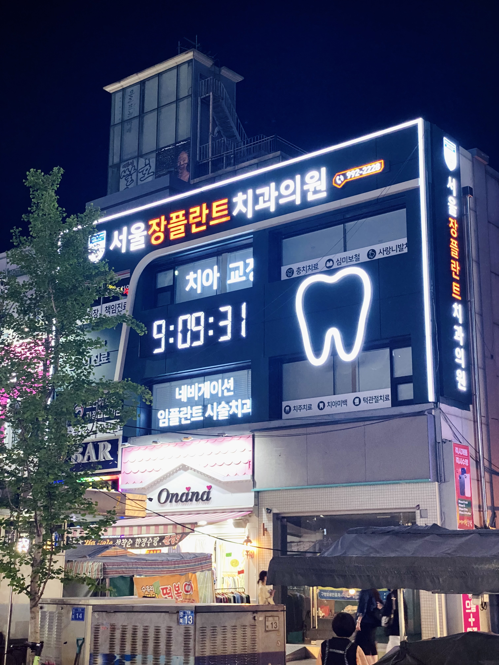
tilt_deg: +15.7
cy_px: 332
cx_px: 250
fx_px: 999
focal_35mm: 52
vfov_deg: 36.8
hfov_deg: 28.0
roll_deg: -0.6
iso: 500
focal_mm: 6
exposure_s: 1/40
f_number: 2
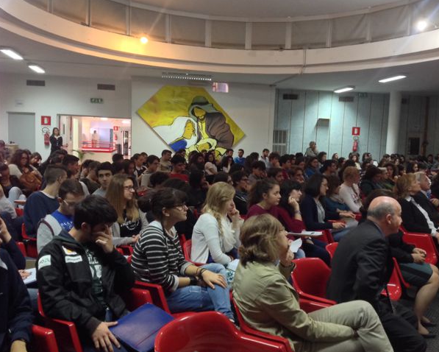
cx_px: 235
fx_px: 481
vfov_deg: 40.2
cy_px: 176
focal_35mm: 37
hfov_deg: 49.0
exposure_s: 1/17
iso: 250
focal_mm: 4.28
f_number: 2.4
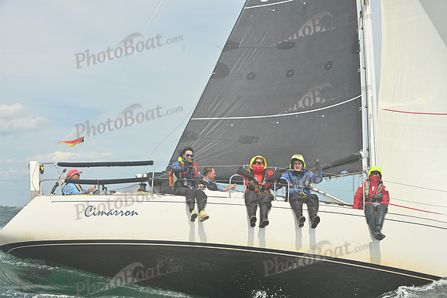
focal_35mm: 70
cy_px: 149
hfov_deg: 28.8
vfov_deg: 19.5
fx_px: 869
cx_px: 224
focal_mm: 70
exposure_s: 1/1250
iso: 320
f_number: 11
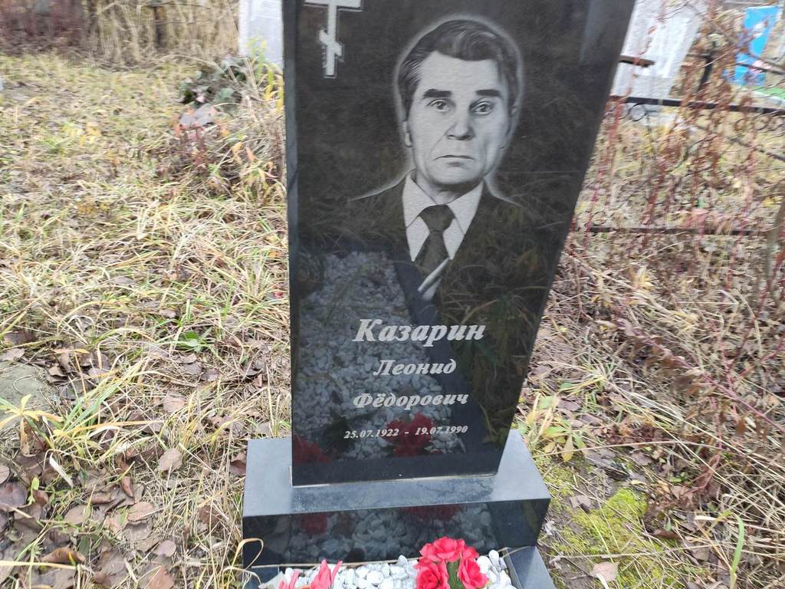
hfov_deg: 67.3
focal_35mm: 26
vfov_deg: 53.1
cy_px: 294
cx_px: 392
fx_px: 590
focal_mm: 4.77
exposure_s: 1/50
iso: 211
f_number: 1.75
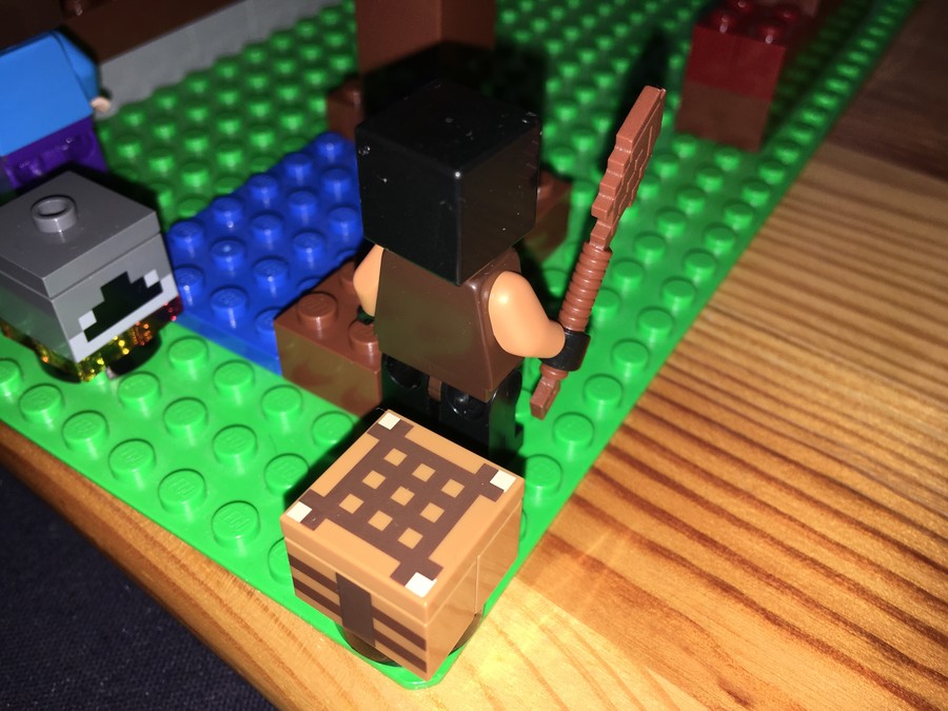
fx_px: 794
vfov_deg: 48.2
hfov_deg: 61.7
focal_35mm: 29
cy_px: 356
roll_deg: -2.1
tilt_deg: -44.0
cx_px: 474
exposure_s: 1/155
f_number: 2.2
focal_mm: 4.15
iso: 25
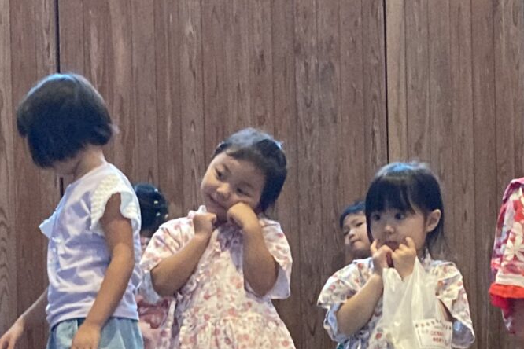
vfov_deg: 12.1
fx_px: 1630
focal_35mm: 112
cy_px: 351
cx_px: 412
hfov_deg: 18.1
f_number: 1.8
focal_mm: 3.99
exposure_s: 1/37
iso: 400
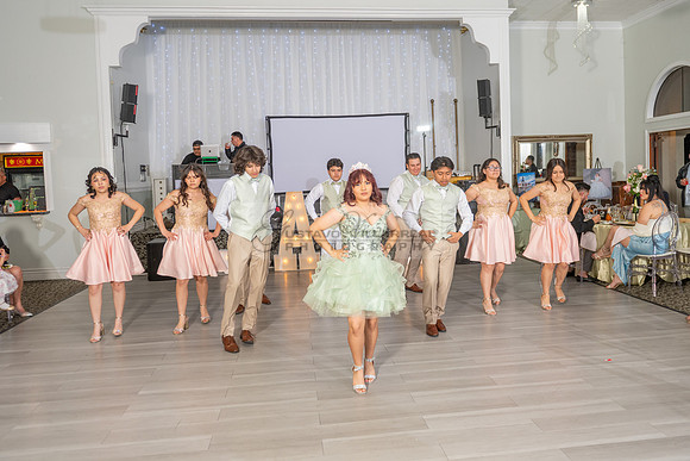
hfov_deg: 64.6
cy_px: 194
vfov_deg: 45.6
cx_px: 368
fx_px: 545
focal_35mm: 28
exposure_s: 1/160
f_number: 3.5
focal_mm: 24
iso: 500
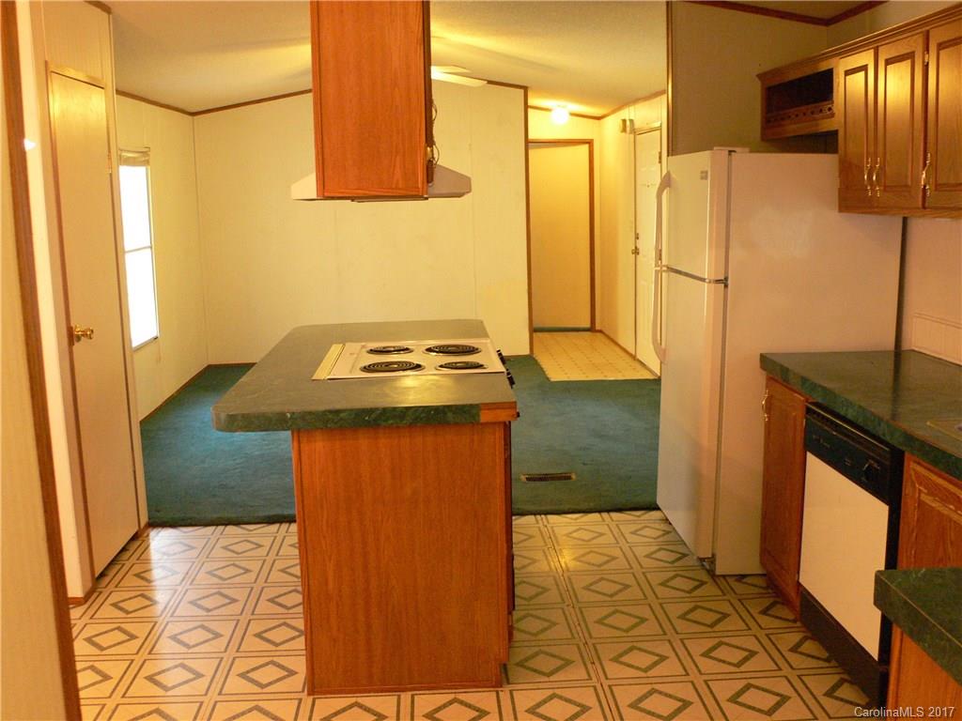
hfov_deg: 54.0
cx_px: 481
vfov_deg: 41.8
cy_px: 360
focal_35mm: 34
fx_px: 945
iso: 200
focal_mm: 6.3
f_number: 2.8
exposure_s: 1/15
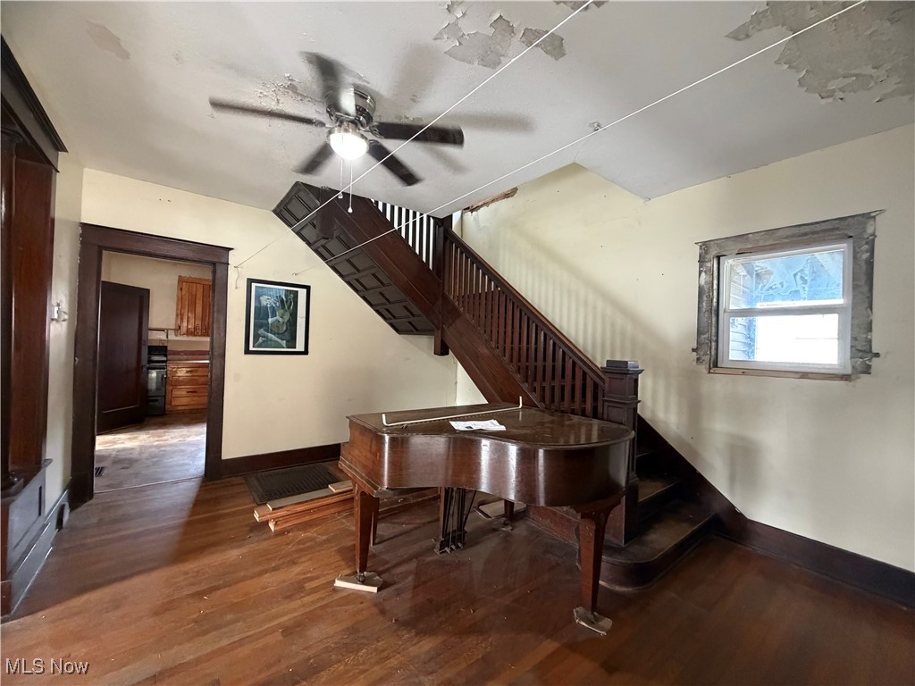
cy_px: 343
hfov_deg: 102.1
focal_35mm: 14
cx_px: 458
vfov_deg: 85.7
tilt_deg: +1.1
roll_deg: -2.0
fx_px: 370
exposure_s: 1/60
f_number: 2.2
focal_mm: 2.22
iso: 640
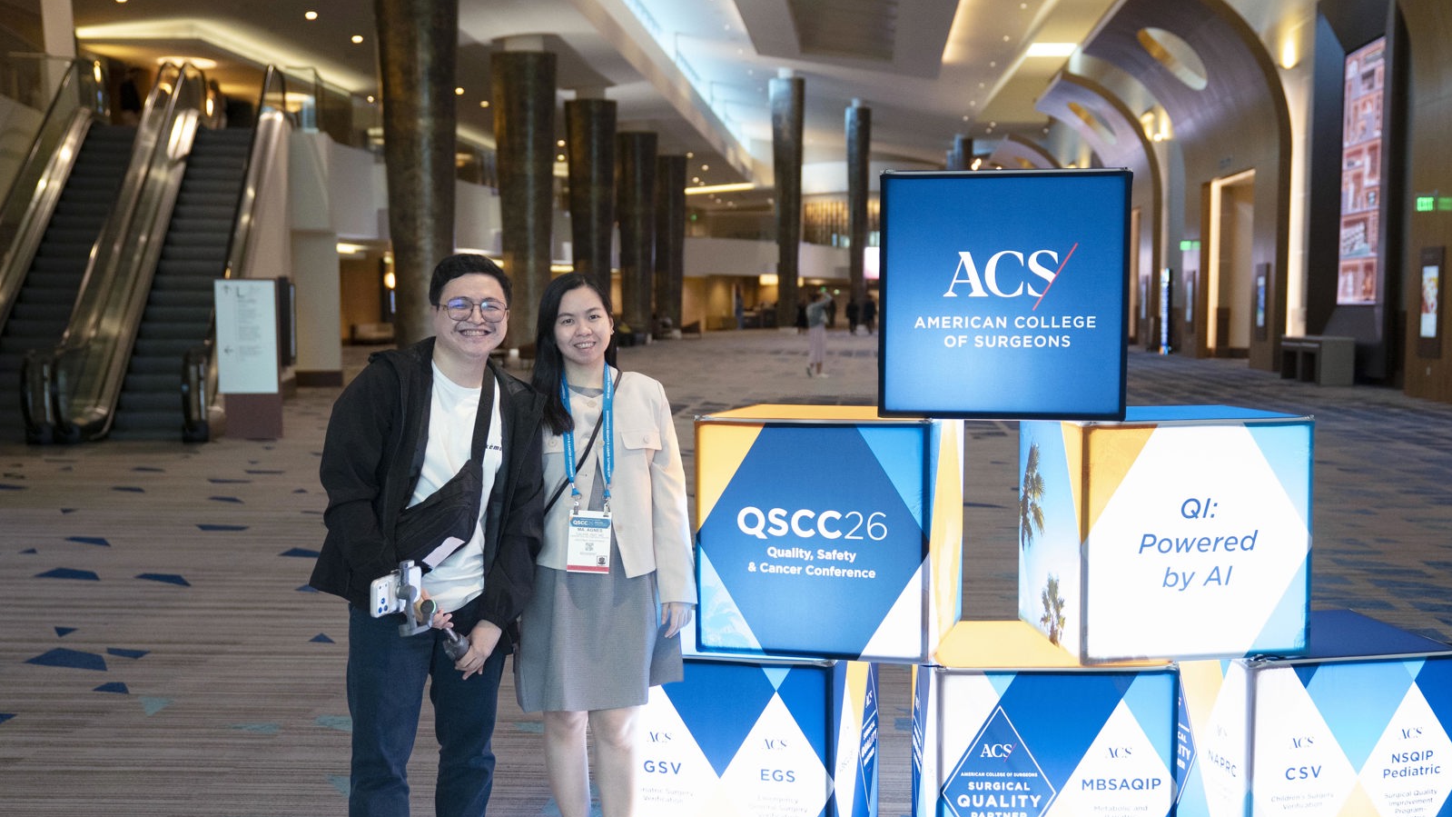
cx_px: 828
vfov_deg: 30.4
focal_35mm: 39
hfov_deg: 51.4
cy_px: 464
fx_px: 1501
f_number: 2.8
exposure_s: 1/200
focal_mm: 31
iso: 4000
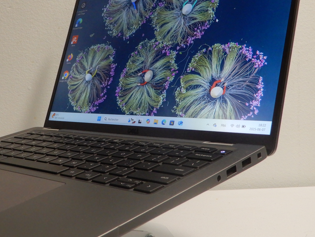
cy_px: 101
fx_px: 510
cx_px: 99
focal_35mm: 56
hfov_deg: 34.0
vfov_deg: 26.1
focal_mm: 6.2
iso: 400
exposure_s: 1/20
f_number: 4
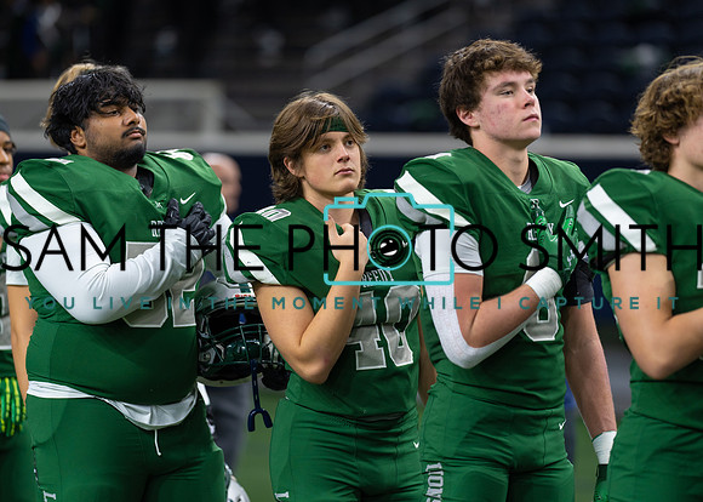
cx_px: 352
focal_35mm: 141
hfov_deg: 14.2
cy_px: 251
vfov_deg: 10.2
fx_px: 2824
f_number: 1.8
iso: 500
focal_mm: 135
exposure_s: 1/400
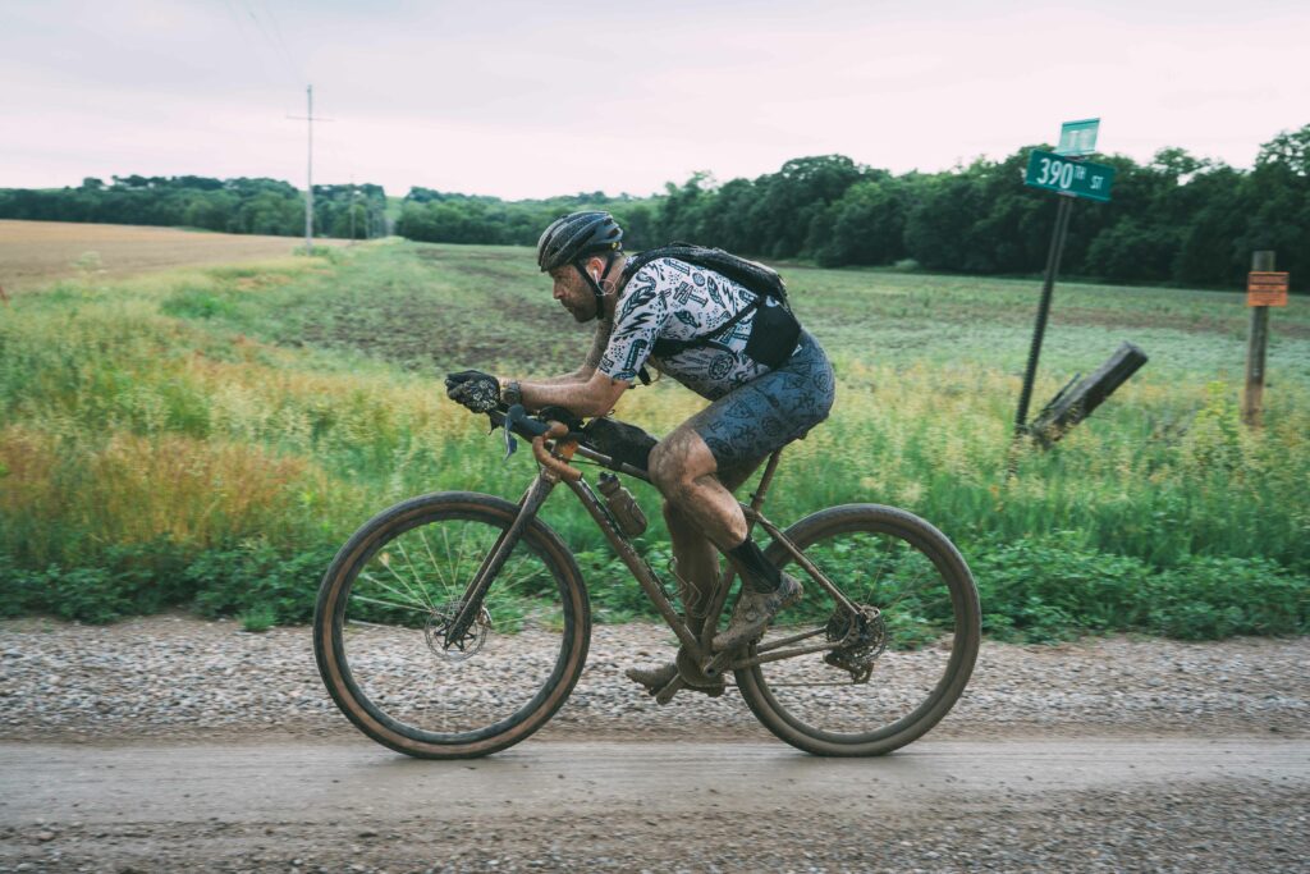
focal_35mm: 37
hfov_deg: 51.9
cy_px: 437
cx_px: 655
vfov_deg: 36.0
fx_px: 1346
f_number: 4
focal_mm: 37
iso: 1000
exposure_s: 1/640
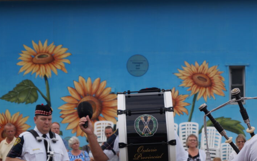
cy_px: 107
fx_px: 846
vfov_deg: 10.8
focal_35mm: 121
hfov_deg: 17.3
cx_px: 163
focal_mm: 55
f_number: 5.6
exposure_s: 1/160
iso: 100
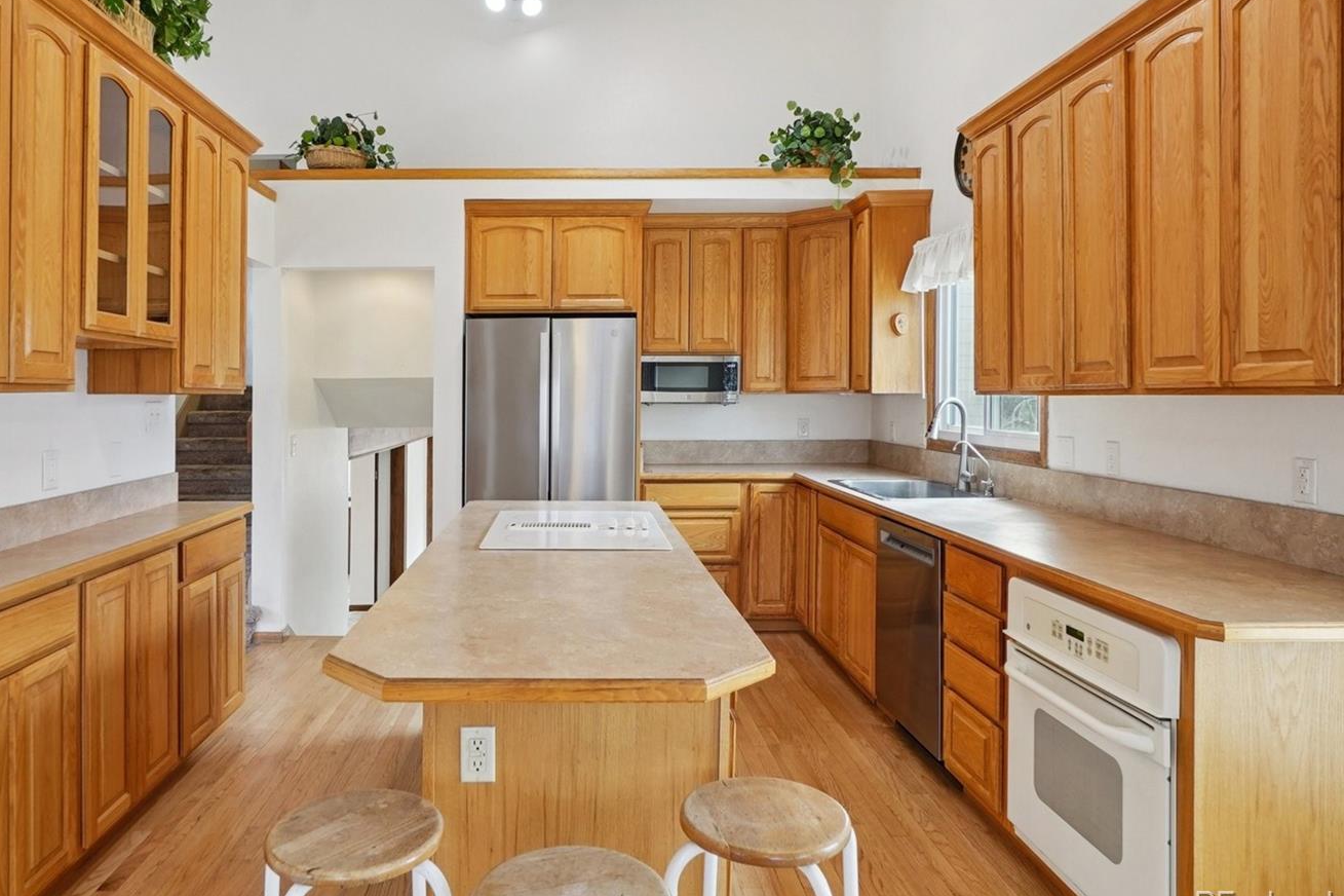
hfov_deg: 77.7
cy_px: 376
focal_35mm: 22
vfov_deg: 56.9
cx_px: 540
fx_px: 821
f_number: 8
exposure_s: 1/20
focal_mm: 12
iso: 400
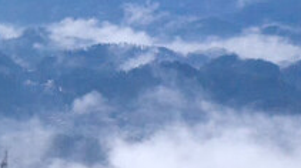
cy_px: -47
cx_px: -542
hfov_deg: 10.2
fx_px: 1331
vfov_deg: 7.2
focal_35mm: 167
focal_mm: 10.26
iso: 100
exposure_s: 1/80
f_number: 4.5
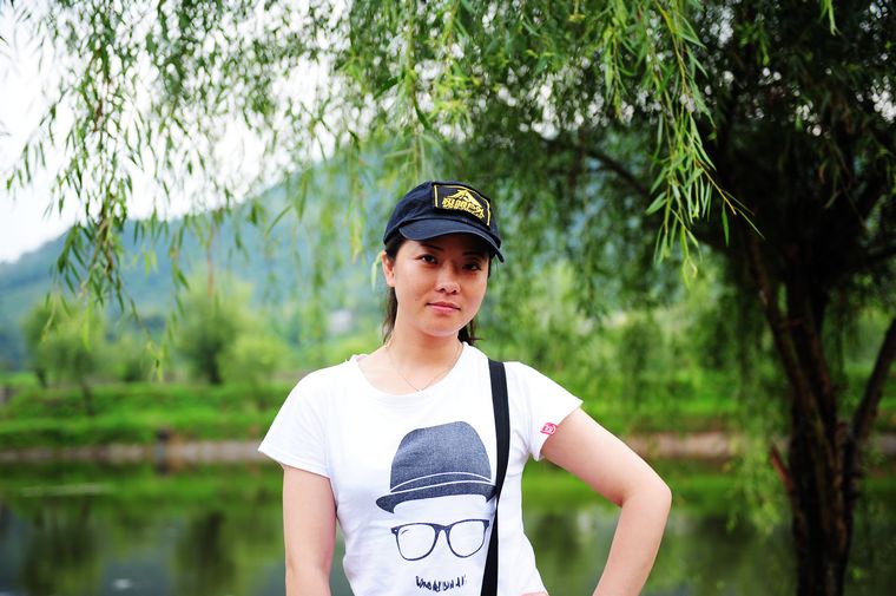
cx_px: 448
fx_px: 1293
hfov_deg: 38.2
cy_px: 298
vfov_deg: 25.9
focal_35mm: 52
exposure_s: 1/125
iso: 250
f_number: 2.8
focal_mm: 52
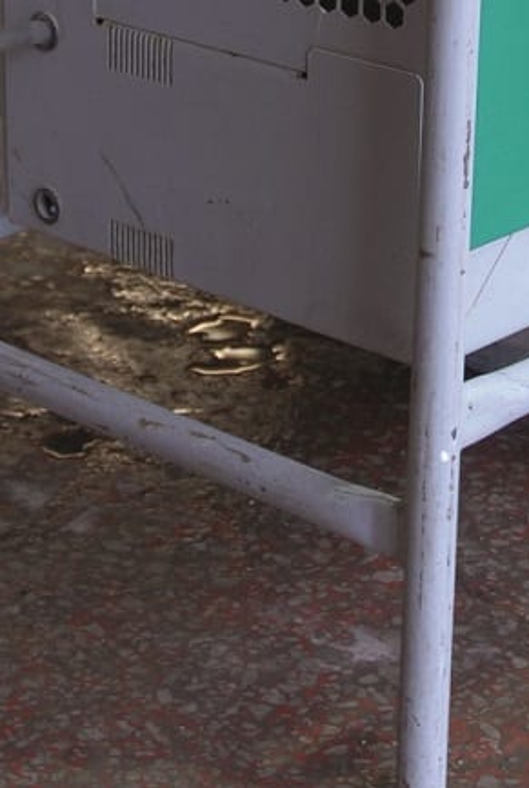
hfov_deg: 13.2
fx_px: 2261
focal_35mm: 103
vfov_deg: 18.8
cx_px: 476
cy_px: -134
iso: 100
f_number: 4.5
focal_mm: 22
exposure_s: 1/10
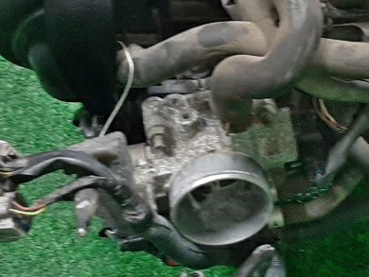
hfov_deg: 20.3
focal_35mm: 96
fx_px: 1024
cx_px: 264
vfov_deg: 15.3
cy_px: 57
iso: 204
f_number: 1.7
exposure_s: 1/50
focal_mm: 3.93
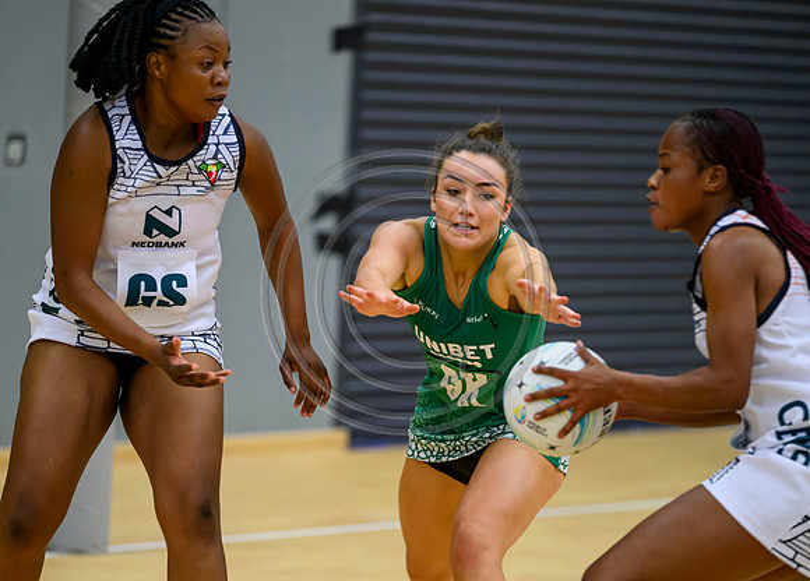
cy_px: 304
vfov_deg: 6.6
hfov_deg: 9.1
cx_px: 354
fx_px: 5065
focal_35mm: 220
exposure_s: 1/1000
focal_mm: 200
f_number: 3.2
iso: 4000
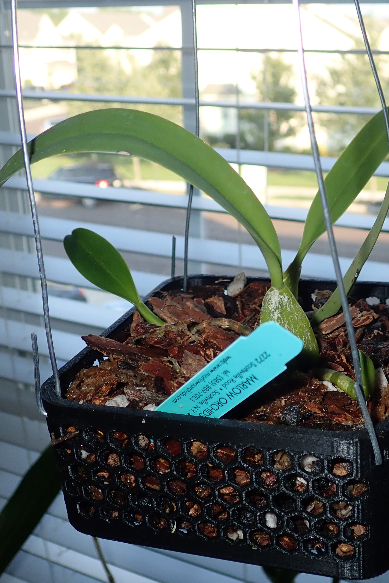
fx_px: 681
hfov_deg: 31.3
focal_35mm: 42
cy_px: 293
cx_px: 293
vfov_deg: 46.4
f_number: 6.3
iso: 100
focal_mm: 5.5
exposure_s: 1/30
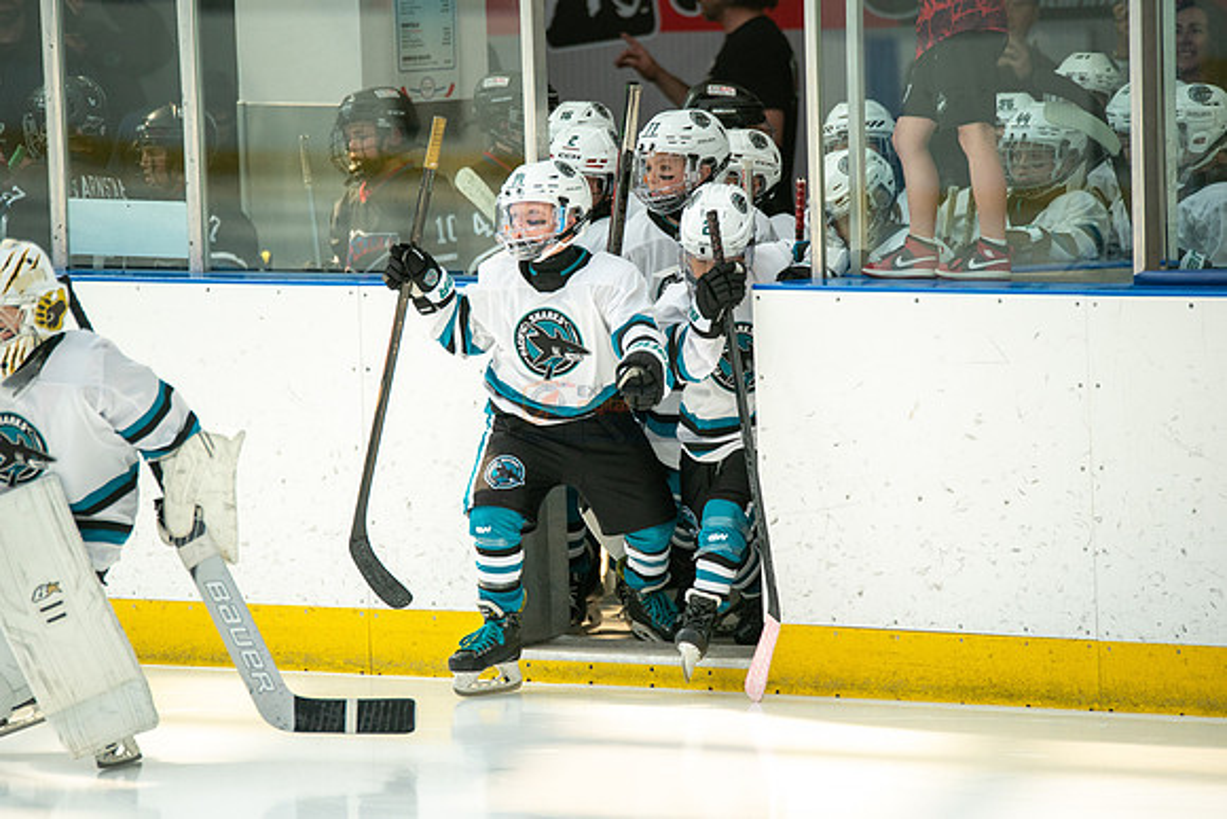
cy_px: 410
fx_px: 10227
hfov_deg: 6.9
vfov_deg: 4.6
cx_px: 614
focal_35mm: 300
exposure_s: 1/2500
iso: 1600
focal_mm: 300
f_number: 3.2
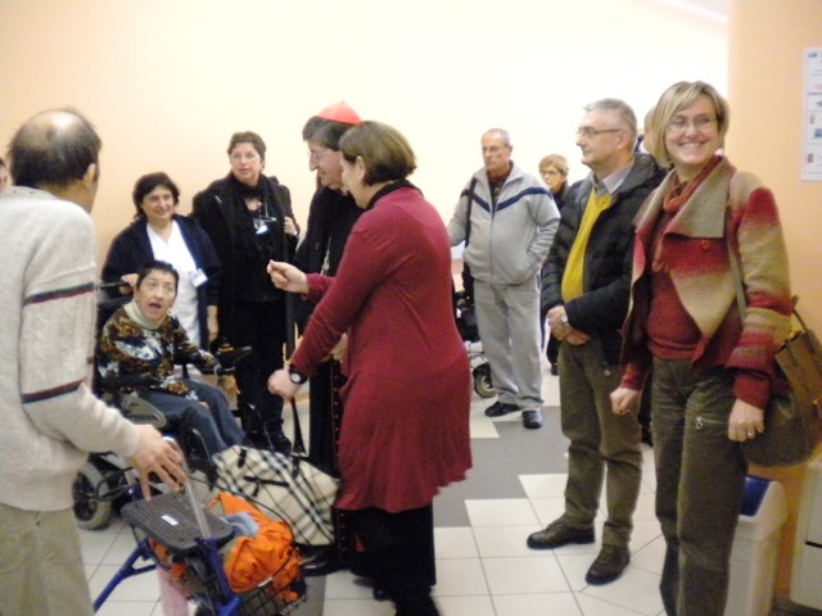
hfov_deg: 52.6
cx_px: 411
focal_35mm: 35
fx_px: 831
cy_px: 308
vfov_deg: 40.7
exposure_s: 1/53.1
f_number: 3.1
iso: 800
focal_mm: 6.3
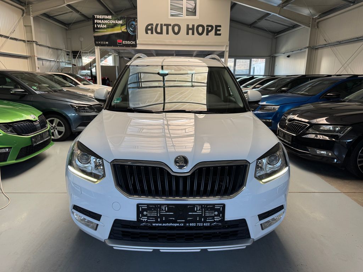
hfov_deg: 71.6
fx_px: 252
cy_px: 136
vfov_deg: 56.8
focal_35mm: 24
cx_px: 182
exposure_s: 1/121
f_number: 1.78
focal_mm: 6.76
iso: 125
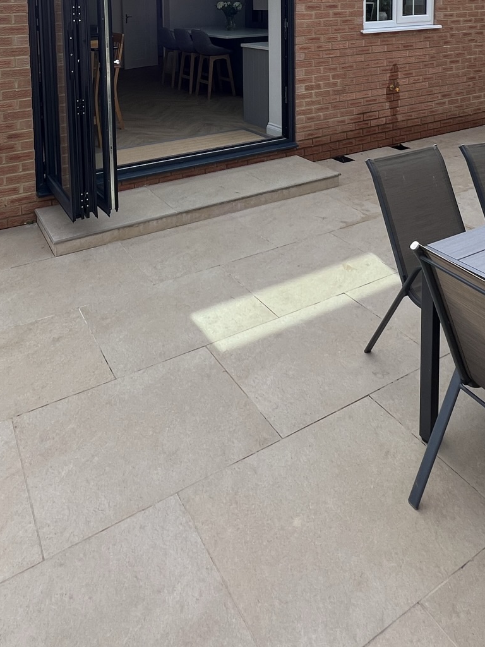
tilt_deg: -4.9
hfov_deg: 52.6
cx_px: 185
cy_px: 40
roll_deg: +1.2
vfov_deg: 56.1
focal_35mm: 26
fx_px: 486
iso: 32
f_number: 1.8
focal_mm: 1.57
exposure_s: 1/681
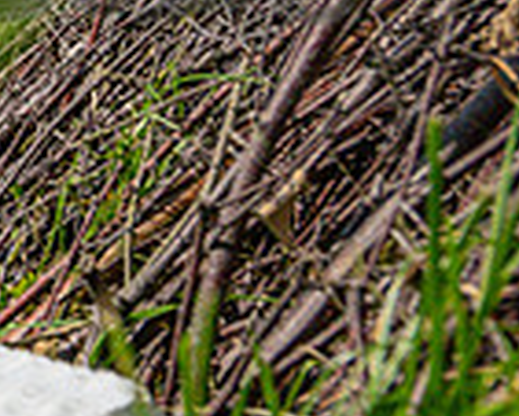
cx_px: -931
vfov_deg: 11.2
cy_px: -258
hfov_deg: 10.9
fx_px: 2014
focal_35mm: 131
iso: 400
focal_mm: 24
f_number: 9
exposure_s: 1/2000
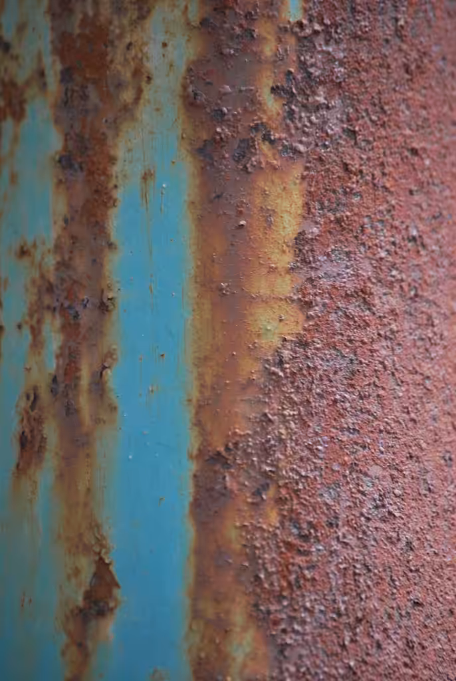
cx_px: 228
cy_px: 340
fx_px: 5680
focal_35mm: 300
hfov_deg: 4.6
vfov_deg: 6.9
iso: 280
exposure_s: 1/125
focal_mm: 200
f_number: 5.6
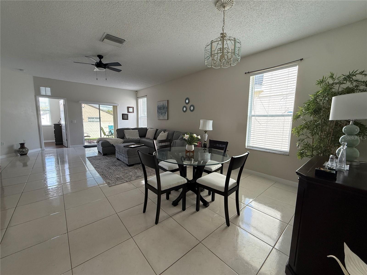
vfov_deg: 85.7
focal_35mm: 14
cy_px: 138
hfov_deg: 102.1
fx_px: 148
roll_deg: -0.4
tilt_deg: -7.2
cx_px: 184
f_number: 2.2
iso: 160
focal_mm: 2.22
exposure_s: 1/120
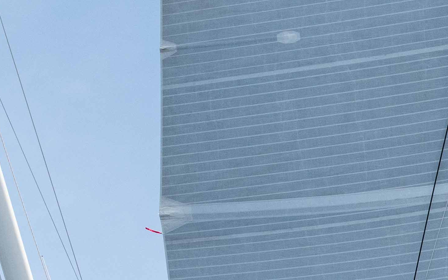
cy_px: 798
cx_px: 508
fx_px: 2638
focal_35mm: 216
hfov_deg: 9.6
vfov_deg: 5.7
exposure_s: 1/1250
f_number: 7.1
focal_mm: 38
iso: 320
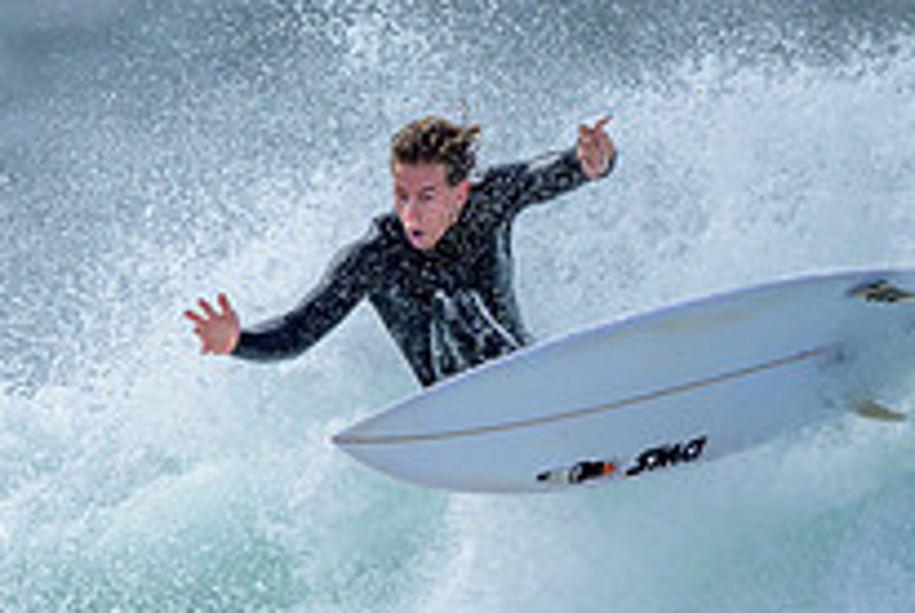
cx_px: 216
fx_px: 66381
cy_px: 651
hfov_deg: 0.8
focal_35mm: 2608
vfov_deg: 0.5
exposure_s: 1/2000
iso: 140
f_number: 6.3
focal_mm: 800
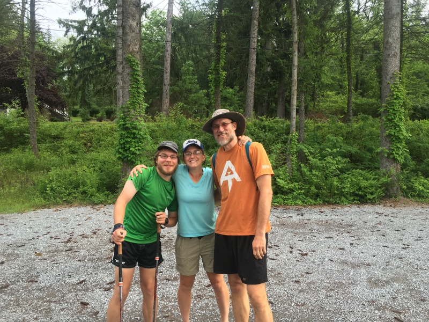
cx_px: 214
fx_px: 359
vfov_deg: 48.2
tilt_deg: +2.6
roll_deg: -0.7
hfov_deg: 61.7
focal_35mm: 29
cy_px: 161
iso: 32
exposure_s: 1/120
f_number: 2.2
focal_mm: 4.15
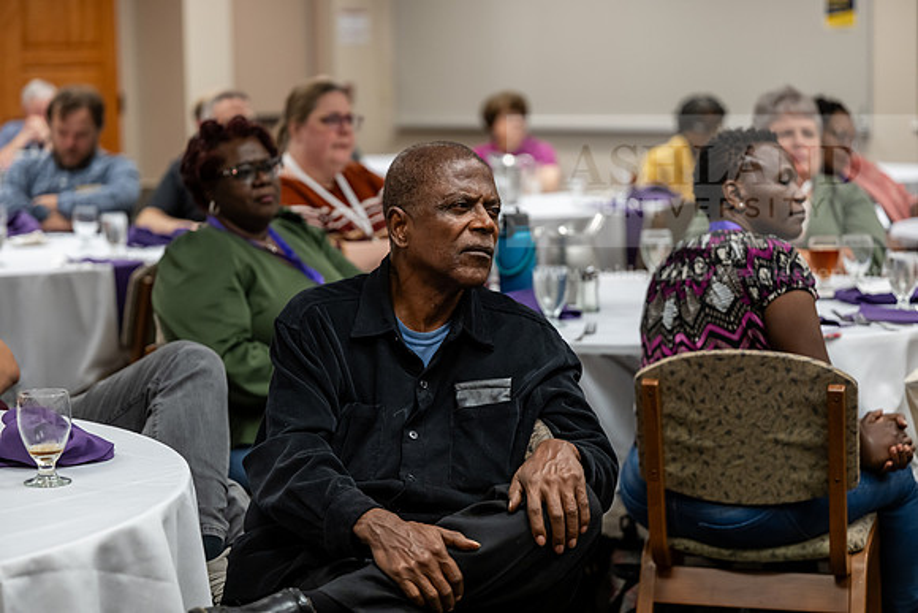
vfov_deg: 16.3
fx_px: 2142
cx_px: 459
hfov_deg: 24.2
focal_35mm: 84
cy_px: 306
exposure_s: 1/160
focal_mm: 84
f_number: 2.8
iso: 1250
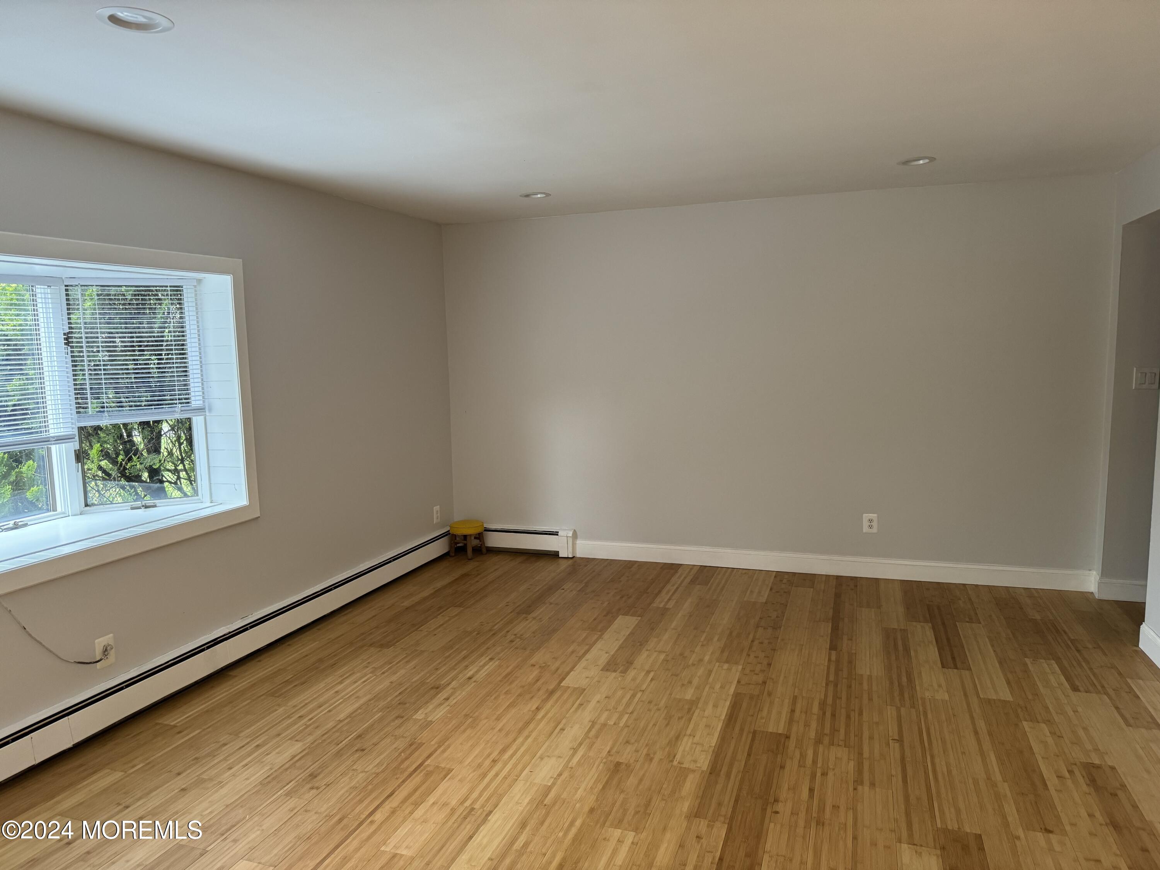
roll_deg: +1.2
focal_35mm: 24
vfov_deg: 56.8
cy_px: 435
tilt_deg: -7.4
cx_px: 580
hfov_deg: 71.6
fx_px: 804
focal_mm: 6.76
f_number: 1.78
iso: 200
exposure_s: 1/120
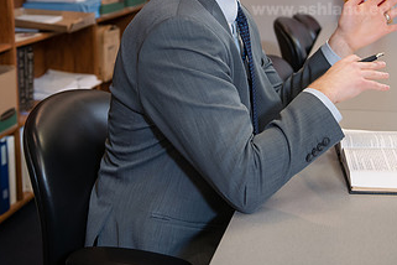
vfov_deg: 20.6
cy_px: 35
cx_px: 195
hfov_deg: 31.0
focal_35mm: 65
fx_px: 717
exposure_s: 1/125
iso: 800
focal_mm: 36
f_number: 3.2
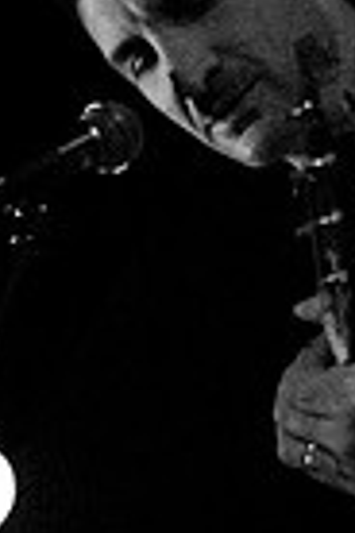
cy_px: 610
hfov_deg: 7.0
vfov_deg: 10.4
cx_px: 183
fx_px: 2884
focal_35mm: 195
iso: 1600
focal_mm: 40
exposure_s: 1/25
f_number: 2.8
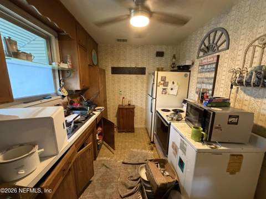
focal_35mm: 14
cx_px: 133
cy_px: 100
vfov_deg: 85.6
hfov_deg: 102.1
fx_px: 107
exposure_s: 1/60
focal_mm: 2.22
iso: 800
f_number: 2.2
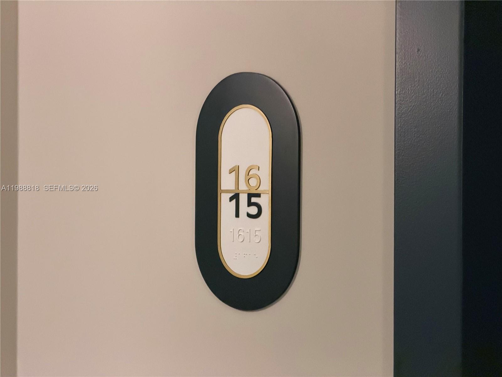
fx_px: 1450
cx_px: 251
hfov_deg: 19.6
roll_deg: +0.2
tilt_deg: -0.5
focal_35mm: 100
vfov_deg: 14.8
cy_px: 188
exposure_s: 1/30
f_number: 2.8
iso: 1600
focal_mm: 16.89
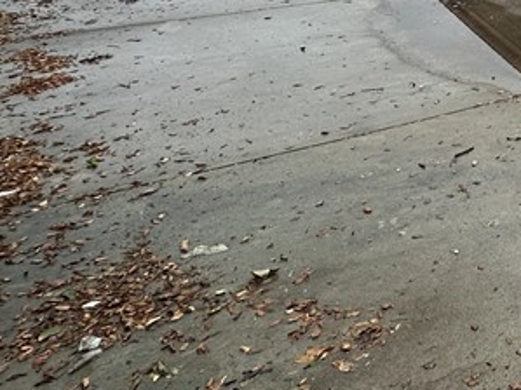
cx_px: 754
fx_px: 722
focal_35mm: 48
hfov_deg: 28.3
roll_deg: -1.6
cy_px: -209
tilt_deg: +1.9
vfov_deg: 23.5
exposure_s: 1/807
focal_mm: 2.22
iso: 40
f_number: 2.2
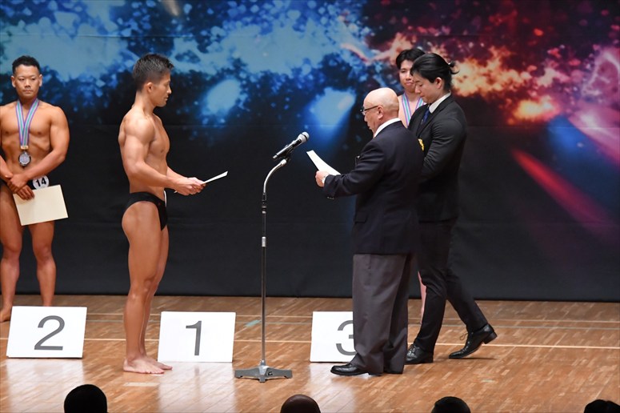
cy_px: 206
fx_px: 4390
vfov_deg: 5.4
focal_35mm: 255
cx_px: 310
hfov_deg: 8.1
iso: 6400
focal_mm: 170
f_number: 5.6
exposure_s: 1/400
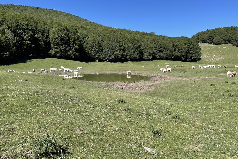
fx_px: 185
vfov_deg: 46.4
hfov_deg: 65.5
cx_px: 121
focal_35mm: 28
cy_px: 76
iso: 32
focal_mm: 4.2
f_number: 1.6
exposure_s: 1/2212
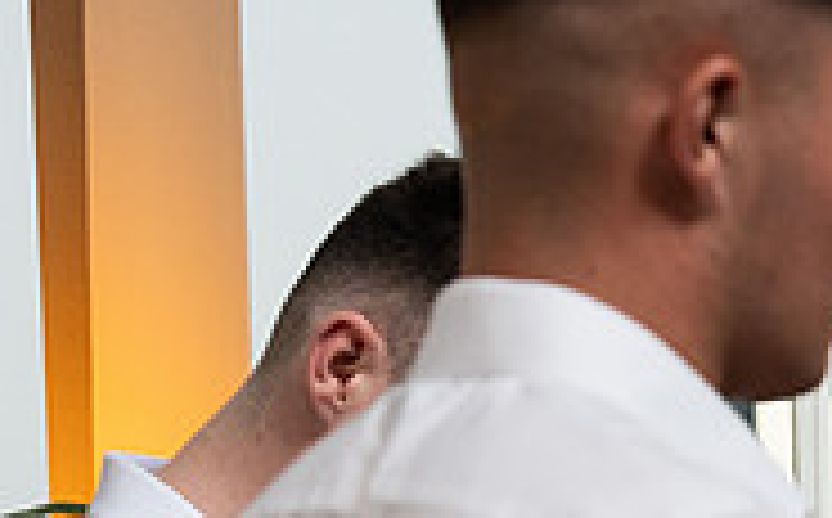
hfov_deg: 11.5
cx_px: 1151
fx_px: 3985
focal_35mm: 176
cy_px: 849
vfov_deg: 7.3
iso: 2000
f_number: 3.5
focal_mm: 55
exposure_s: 1/200
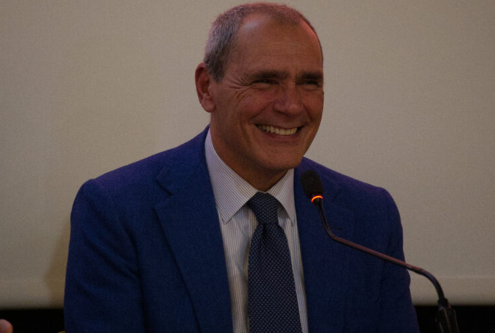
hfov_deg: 3.9
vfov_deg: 2.7
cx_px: 231
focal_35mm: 521
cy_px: 142
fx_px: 7184
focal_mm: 300
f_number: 6.3
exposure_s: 1/125
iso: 8000
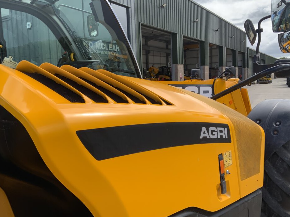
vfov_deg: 44.1
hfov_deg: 56.8
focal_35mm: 32
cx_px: 148
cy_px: 103
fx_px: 268
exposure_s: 1/1015
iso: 16
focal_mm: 3
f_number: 1.8
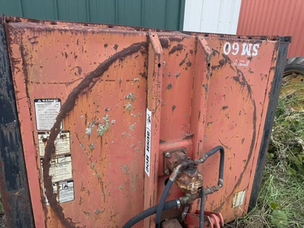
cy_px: 114
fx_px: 211
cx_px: 152
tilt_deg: -15.4
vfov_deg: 56.8
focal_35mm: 24
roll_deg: -0.9
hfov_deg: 71.6
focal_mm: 6.76
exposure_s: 1/1005
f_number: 1.78
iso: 80
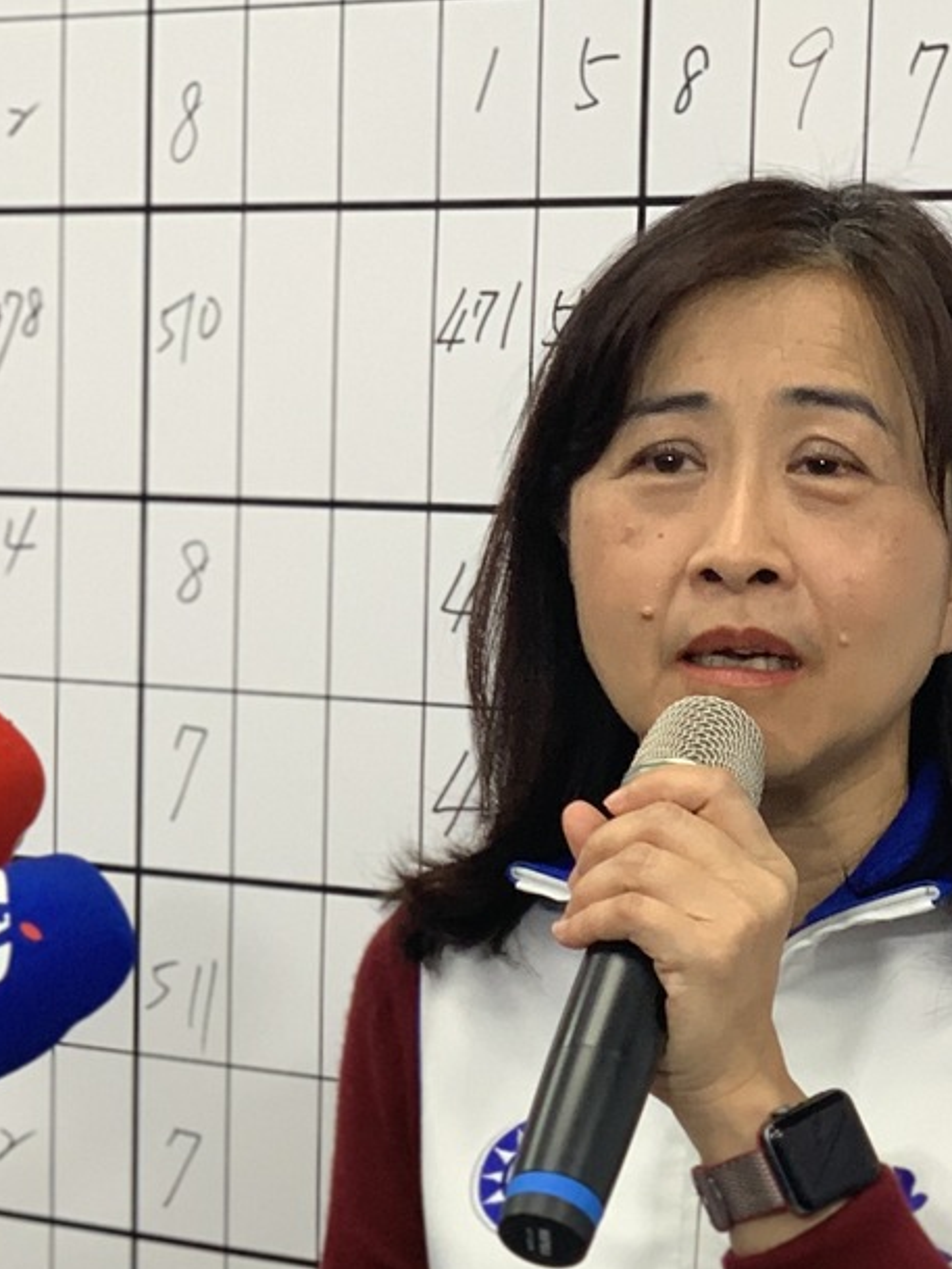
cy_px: 1225
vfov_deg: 15.2
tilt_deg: -8.5
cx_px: 561
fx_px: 4692
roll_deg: -2.0
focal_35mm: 128
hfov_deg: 11.6
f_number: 2.4
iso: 80
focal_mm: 6
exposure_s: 1/60
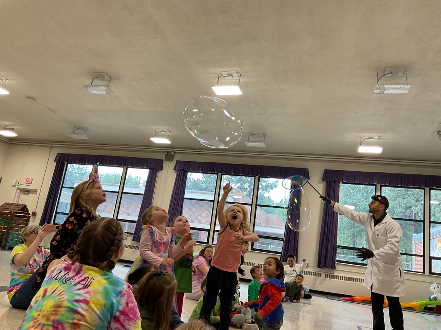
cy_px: 165
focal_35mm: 29
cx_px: 220
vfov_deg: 48.2
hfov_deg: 61.7
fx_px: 369
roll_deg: -7.8
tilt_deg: +12.0
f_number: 1.8
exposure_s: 1/60
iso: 64
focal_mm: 3
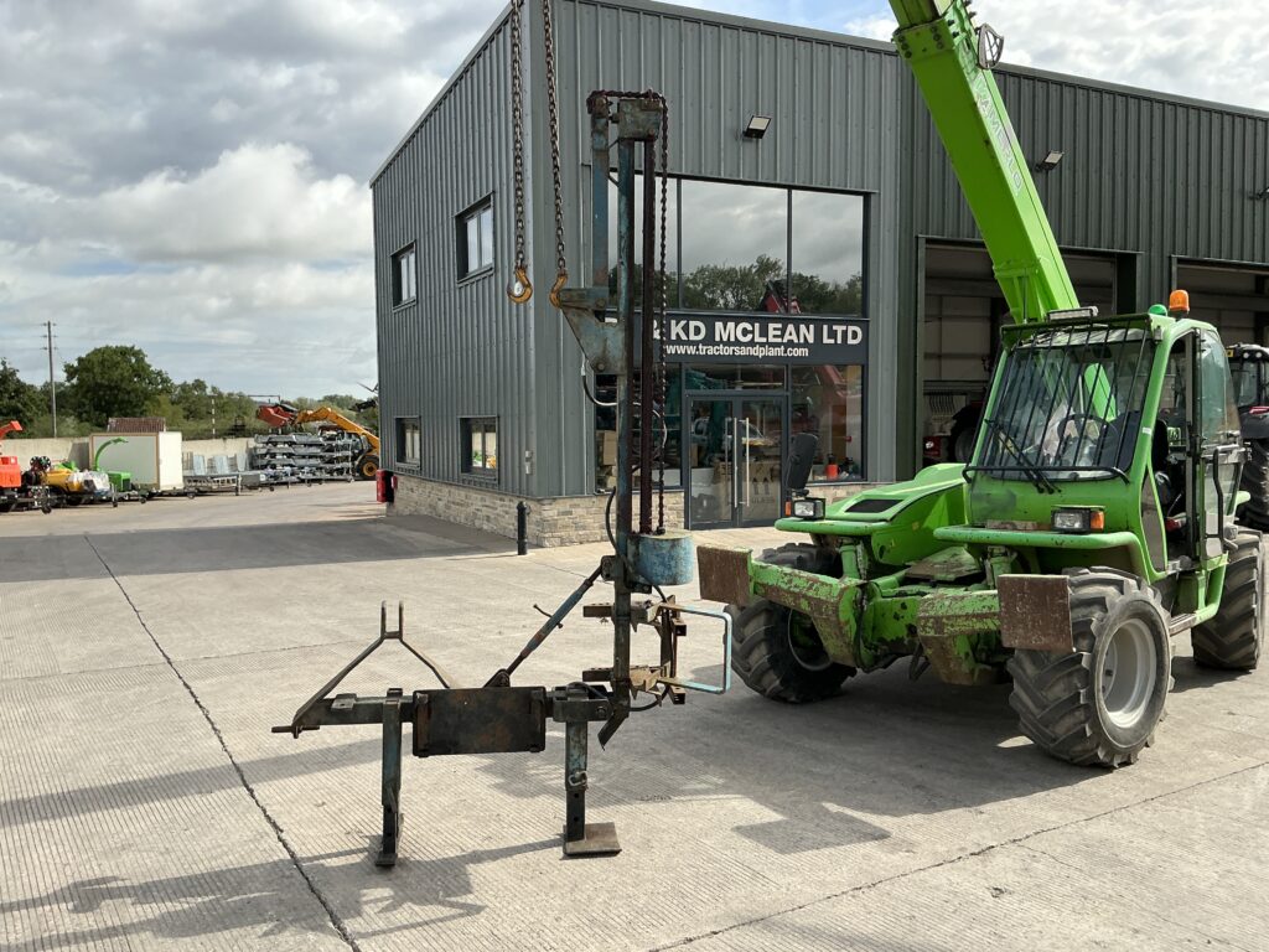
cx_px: 634
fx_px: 1026
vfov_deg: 49.7
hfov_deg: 63.4
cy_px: 476
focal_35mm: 28
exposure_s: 1/1412
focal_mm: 3
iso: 25
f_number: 1.8
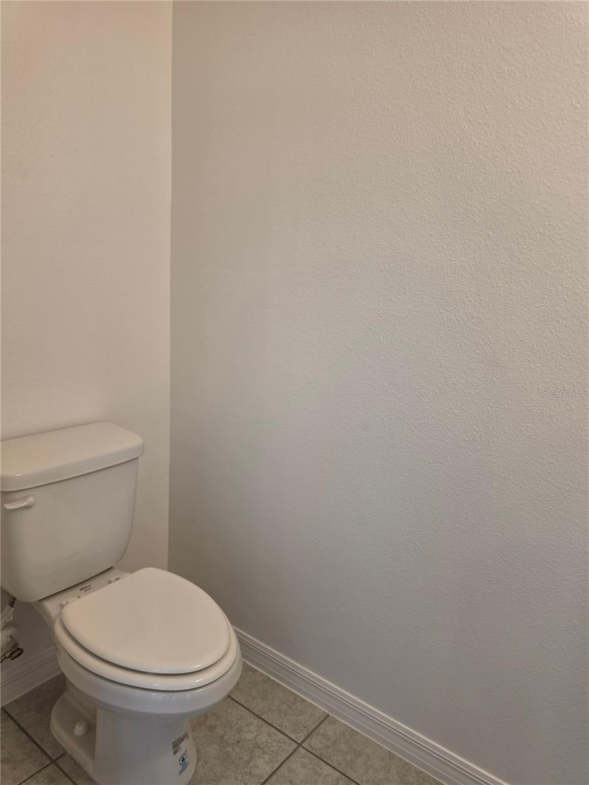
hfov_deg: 58.9
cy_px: 392
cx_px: 294
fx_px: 522
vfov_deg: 73.9
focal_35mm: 23
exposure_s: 1/120
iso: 50
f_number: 1.4
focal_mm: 6.5
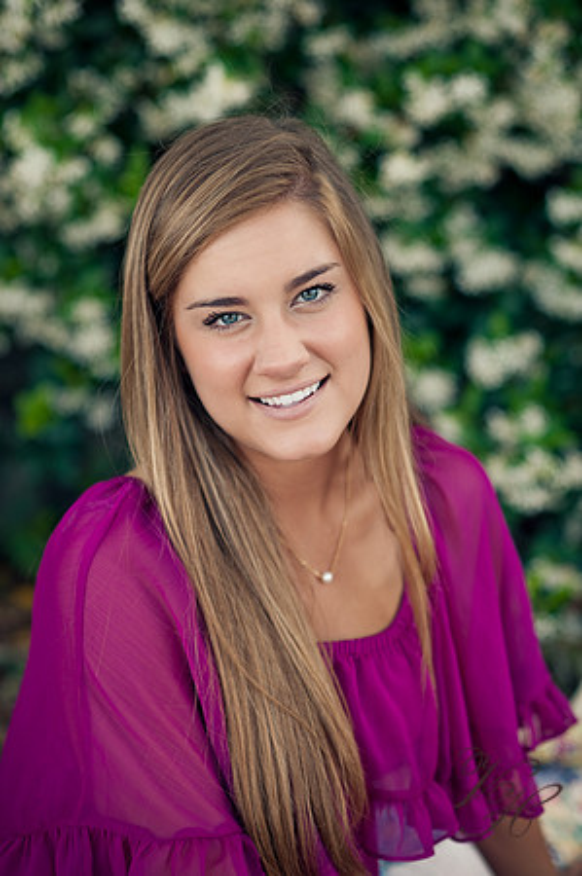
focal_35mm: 85
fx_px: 2066
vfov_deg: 23.9
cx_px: 291
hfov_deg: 16.0
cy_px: 438
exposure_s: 1/160
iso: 250
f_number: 2.8
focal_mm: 85
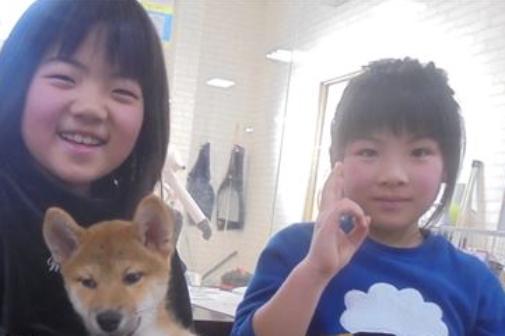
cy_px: 312
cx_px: 137
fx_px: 631
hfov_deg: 42.5
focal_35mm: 45
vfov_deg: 28.5
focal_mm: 4.6
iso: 320
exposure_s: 1/30
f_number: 3.5
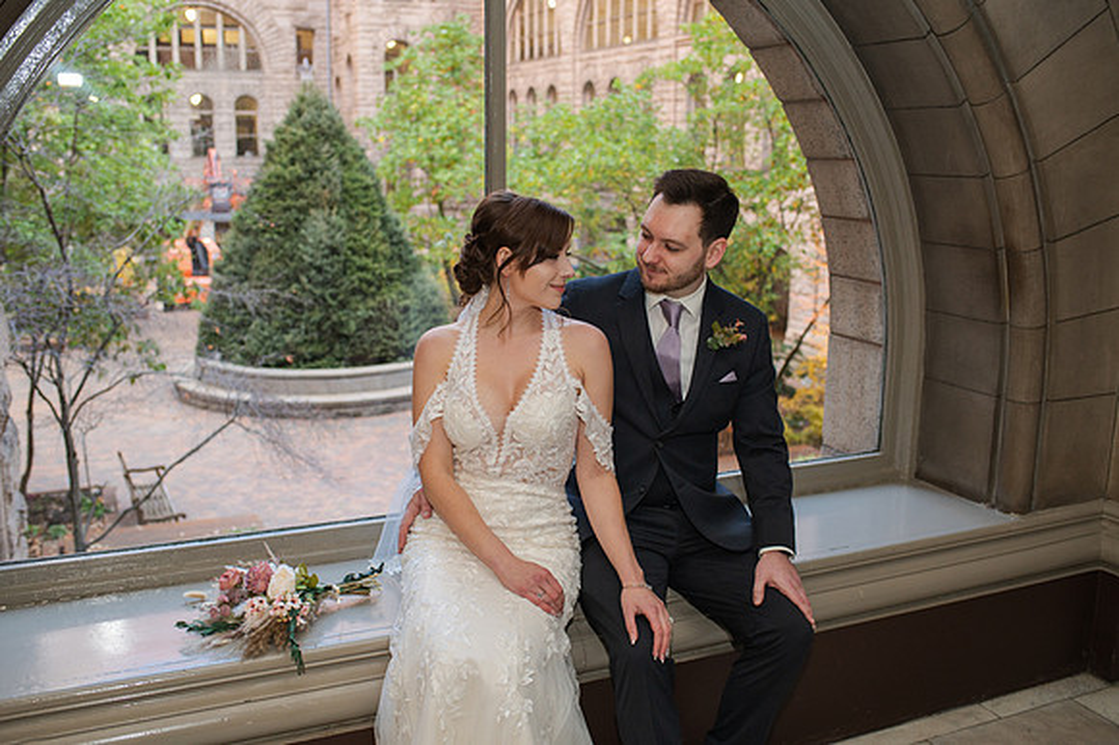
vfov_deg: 37.8
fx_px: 1087
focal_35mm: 35
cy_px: 372
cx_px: 560
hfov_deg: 54.5
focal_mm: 35
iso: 1000
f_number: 3.5
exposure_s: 1/200
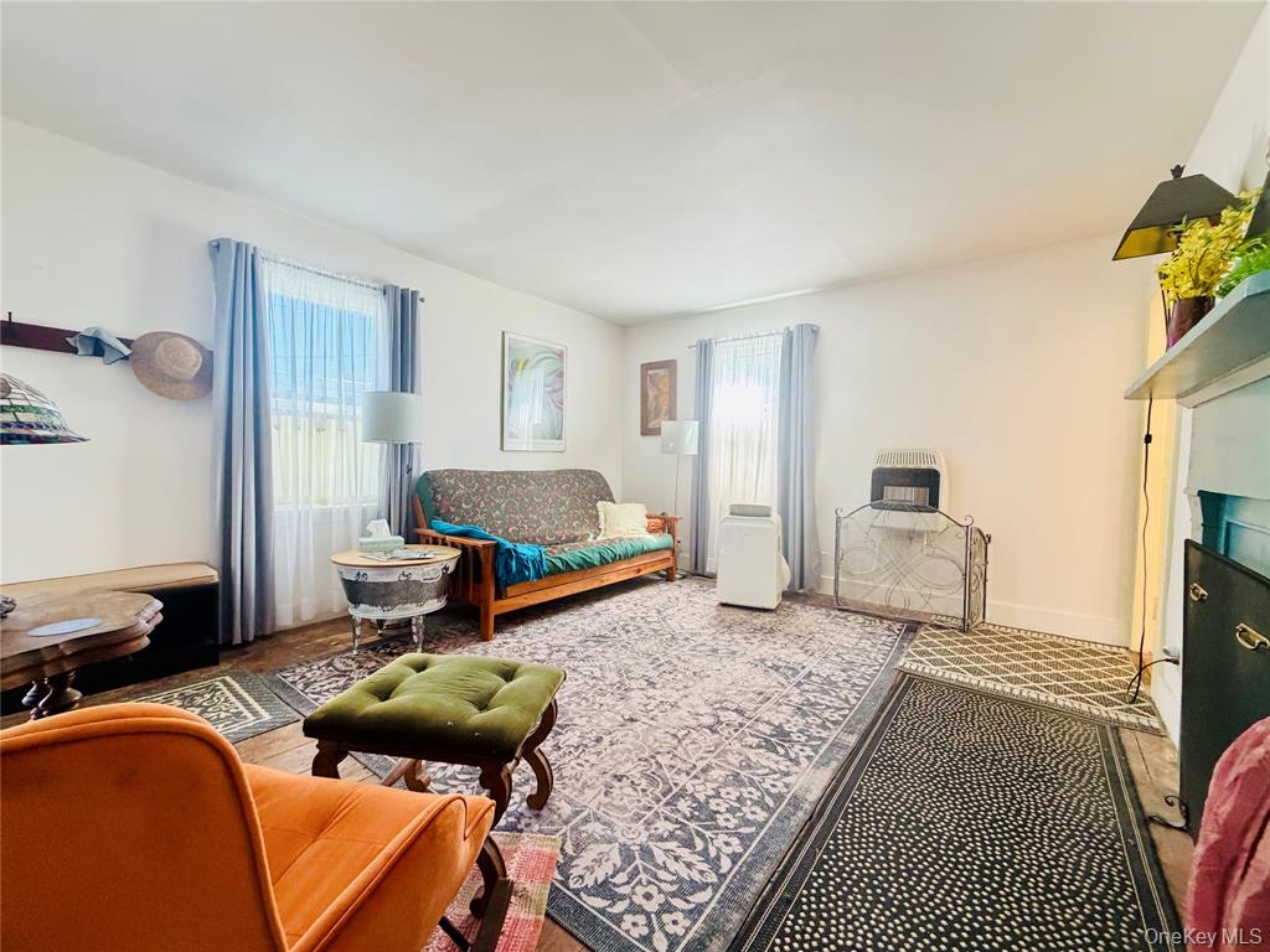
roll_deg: -0.5
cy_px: 476
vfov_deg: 85.7
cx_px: 635
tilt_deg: -1.8
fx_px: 514
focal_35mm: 14
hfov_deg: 102.1
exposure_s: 1/69
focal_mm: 2.22
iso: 320
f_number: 2.2
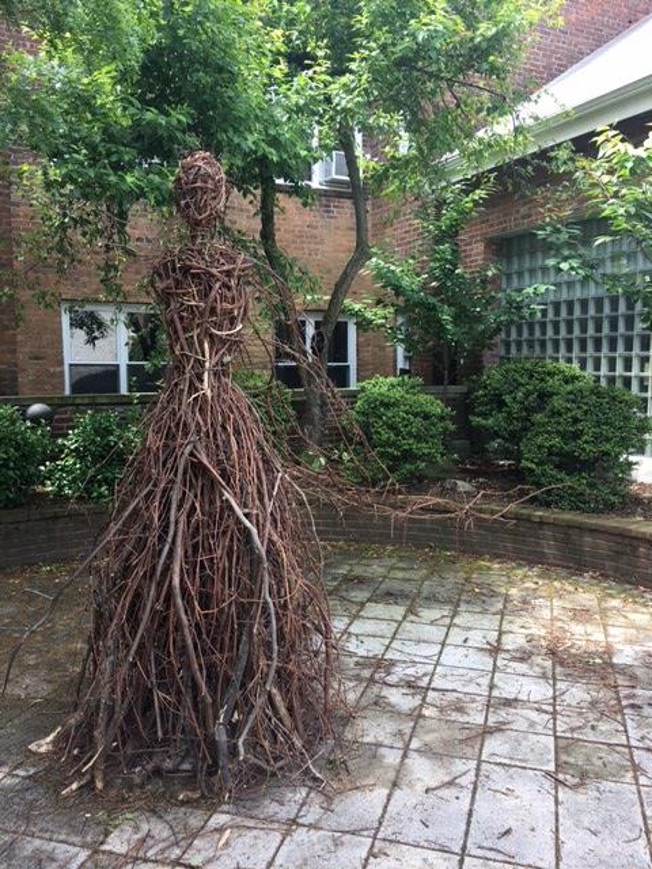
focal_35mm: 29
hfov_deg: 48.2
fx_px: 728
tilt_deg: -4.8
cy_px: 434
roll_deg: +0.7
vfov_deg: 61.7
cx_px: 326
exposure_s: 1/129
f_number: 2.2
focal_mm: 4.15
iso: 25
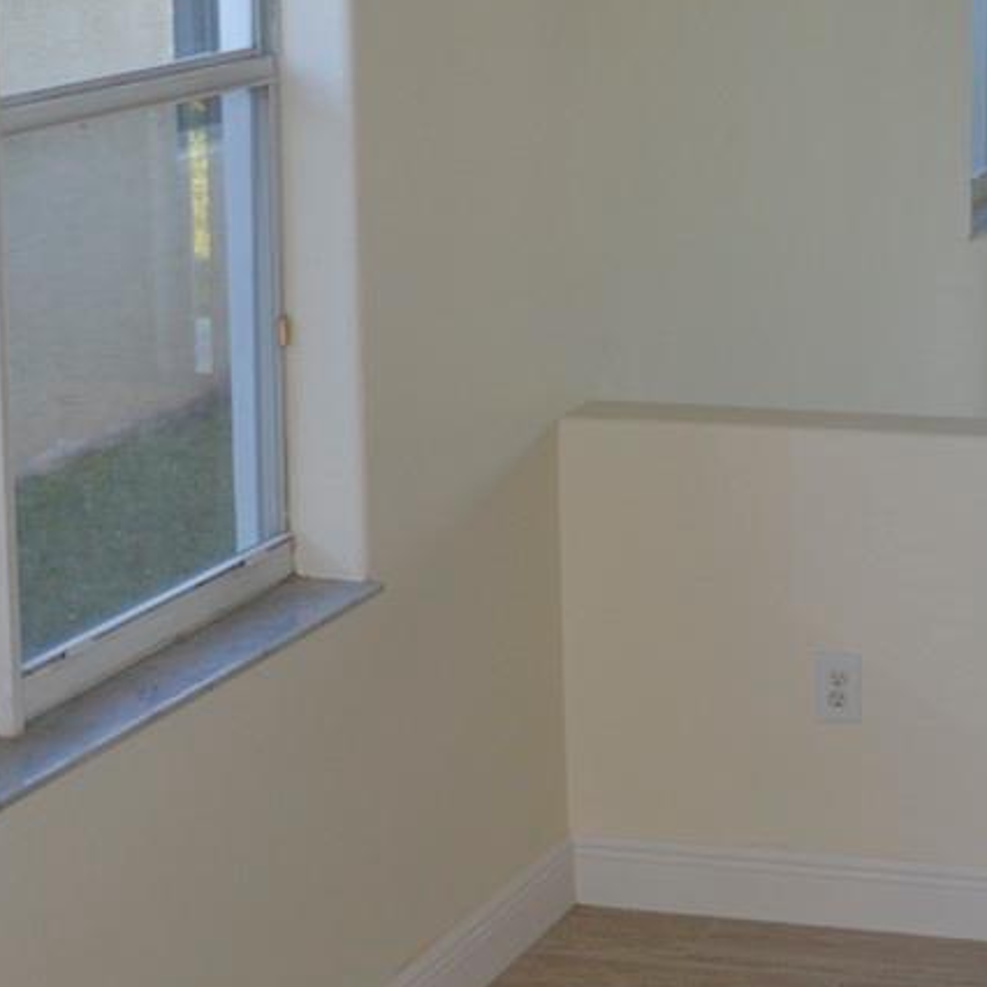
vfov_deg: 16.7
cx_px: 898
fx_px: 3355
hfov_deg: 16.5
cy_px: 292
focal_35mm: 104
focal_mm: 32
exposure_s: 1/125
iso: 360
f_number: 4.8
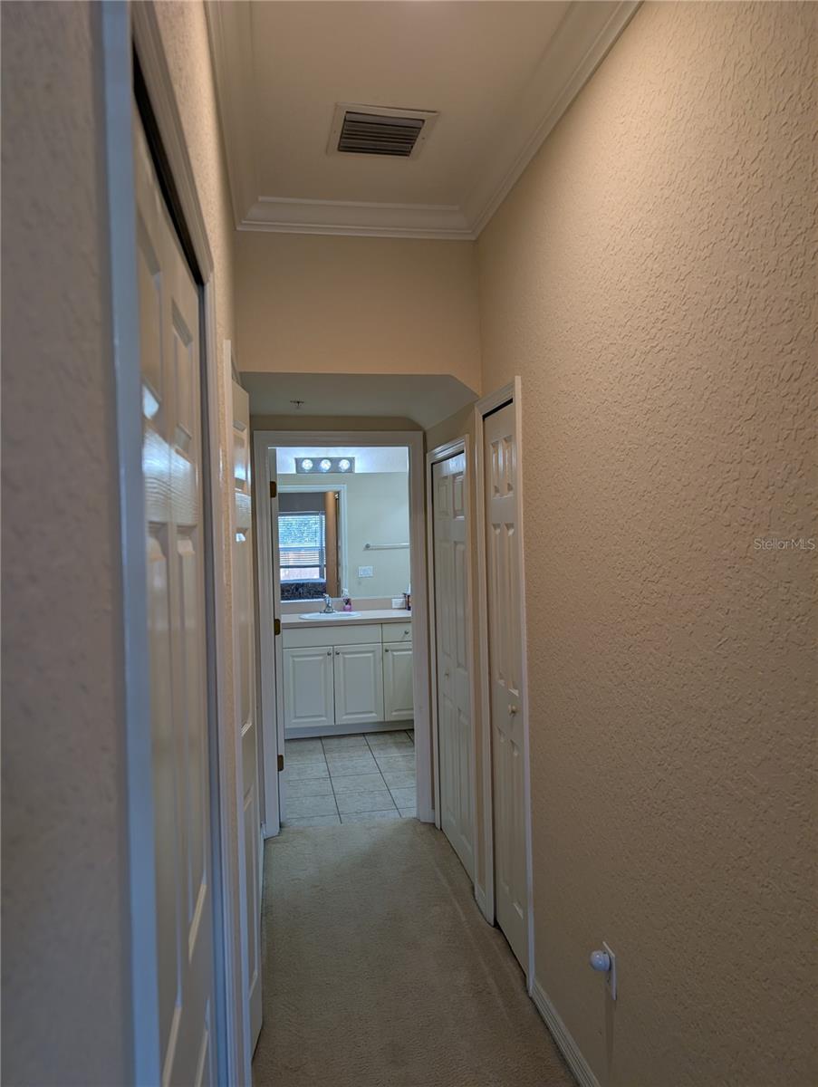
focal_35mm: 24
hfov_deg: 56.9
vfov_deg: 71.5
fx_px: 755
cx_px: 409
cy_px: 544
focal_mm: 6.9
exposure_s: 1/233
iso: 23
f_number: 1.68
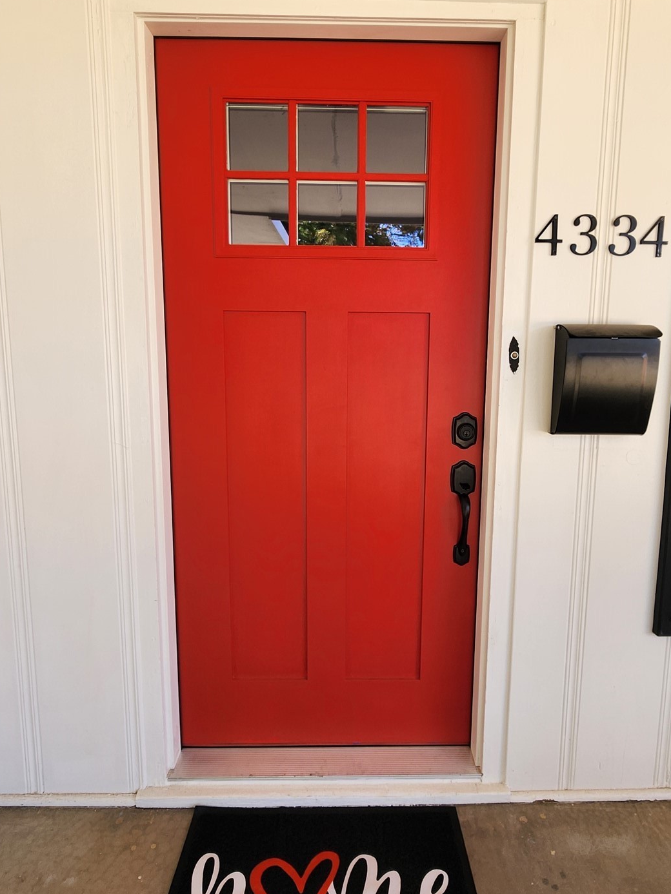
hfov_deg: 71.5
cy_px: 414
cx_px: 363
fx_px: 465
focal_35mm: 18
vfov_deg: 87.6
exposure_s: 1/123
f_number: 2.2
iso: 50
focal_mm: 2.2
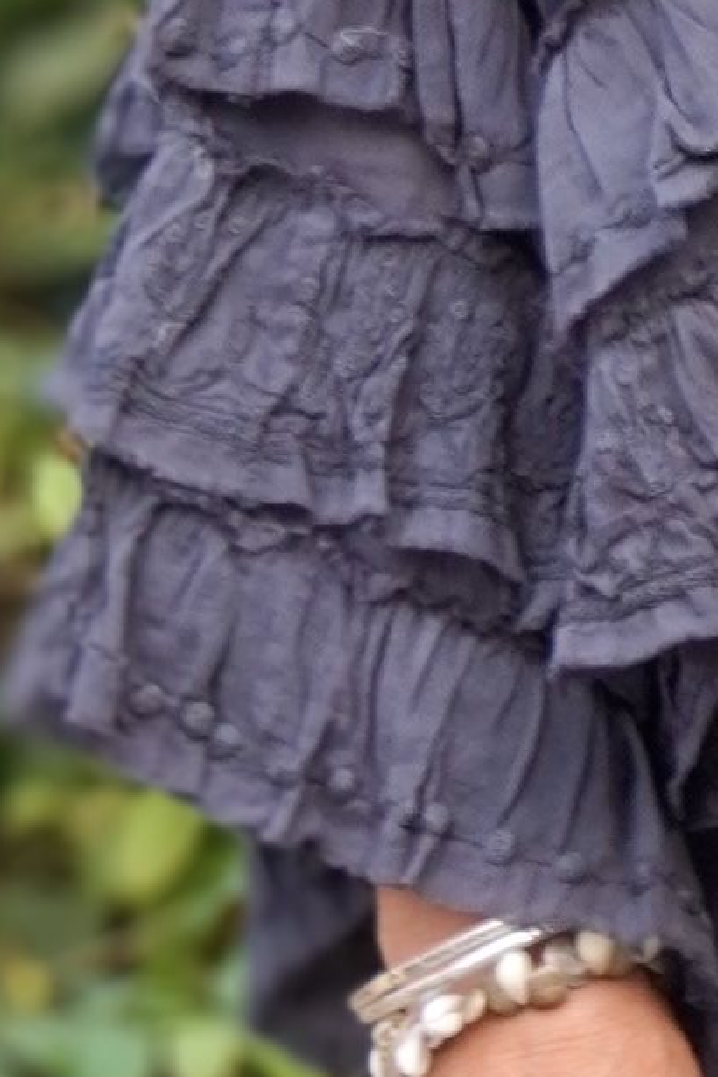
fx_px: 8408
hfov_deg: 4.8
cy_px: -511
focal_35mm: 281
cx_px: 1334
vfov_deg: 7.2
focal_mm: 45
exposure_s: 1/160
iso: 320
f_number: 5.6
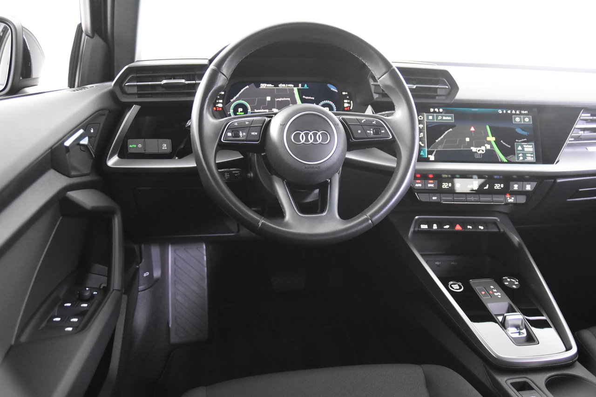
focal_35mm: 33
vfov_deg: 40.0
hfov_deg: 57.2
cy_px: 198
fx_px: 546
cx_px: 298
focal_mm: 22
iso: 6400
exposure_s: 1/30
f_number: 3
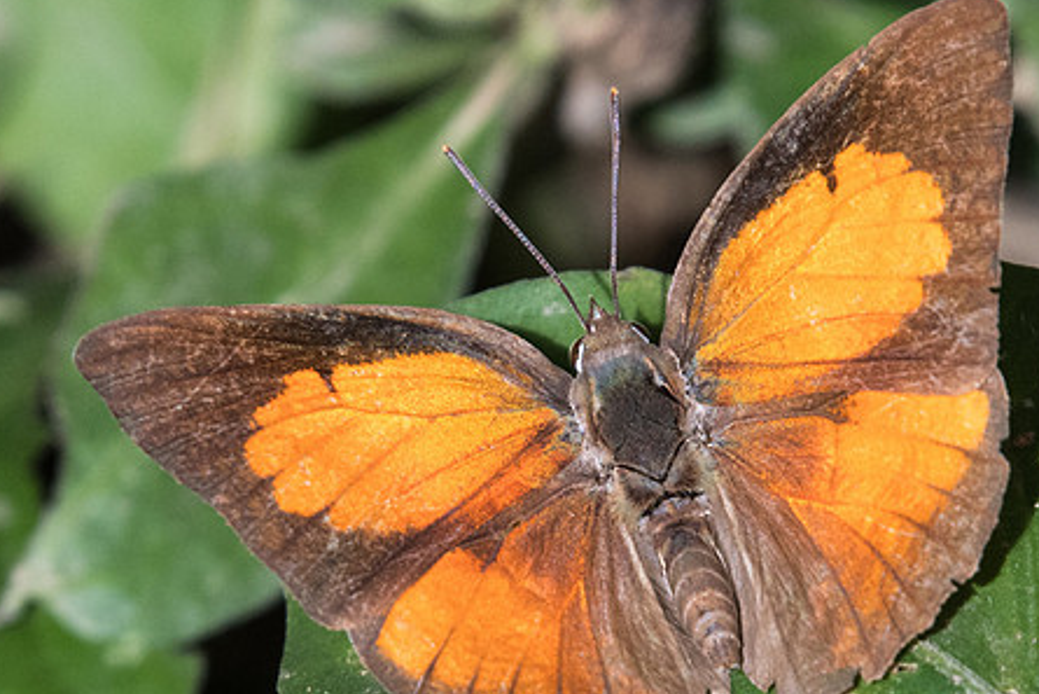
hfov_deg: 1.5
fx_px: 40792
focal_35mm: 1413
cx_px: 835
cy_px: 595
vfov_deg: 1.0
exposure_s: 1/400
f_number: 11
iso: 800
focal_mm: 400
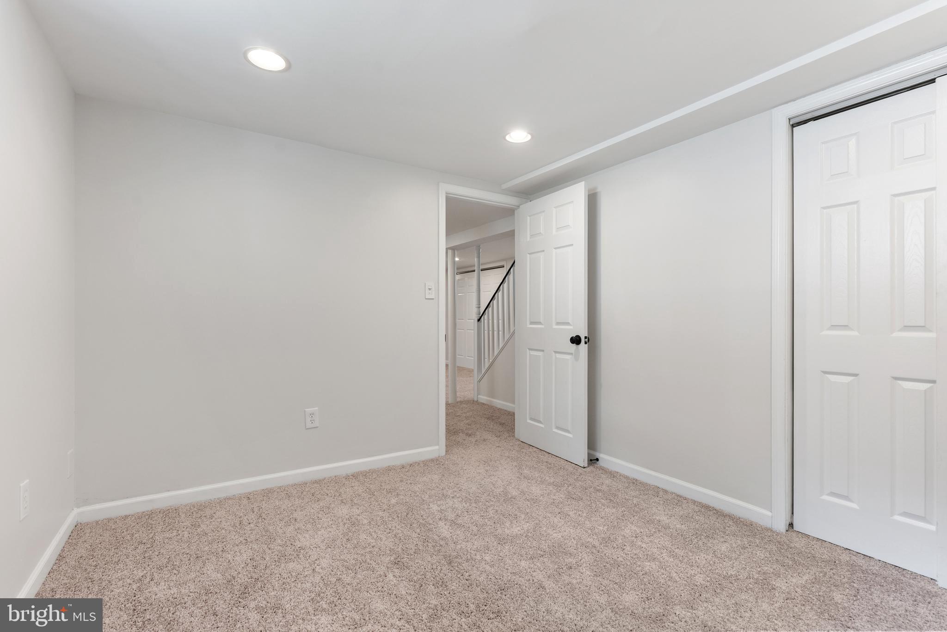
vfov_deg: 73.8
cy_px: 316
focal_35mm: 16
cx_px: 474
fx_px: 421
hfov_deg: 96.7
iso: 200
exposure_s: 1/1.25
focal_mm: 16
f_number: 8
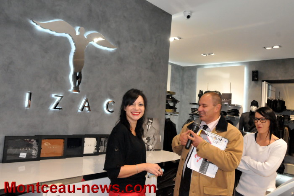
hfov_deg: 62.0
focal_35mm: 30
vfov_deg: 43.5
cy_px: 98
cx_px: 147
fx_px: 245
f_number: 7.1
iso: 3200
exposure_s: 1/250
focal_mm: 20
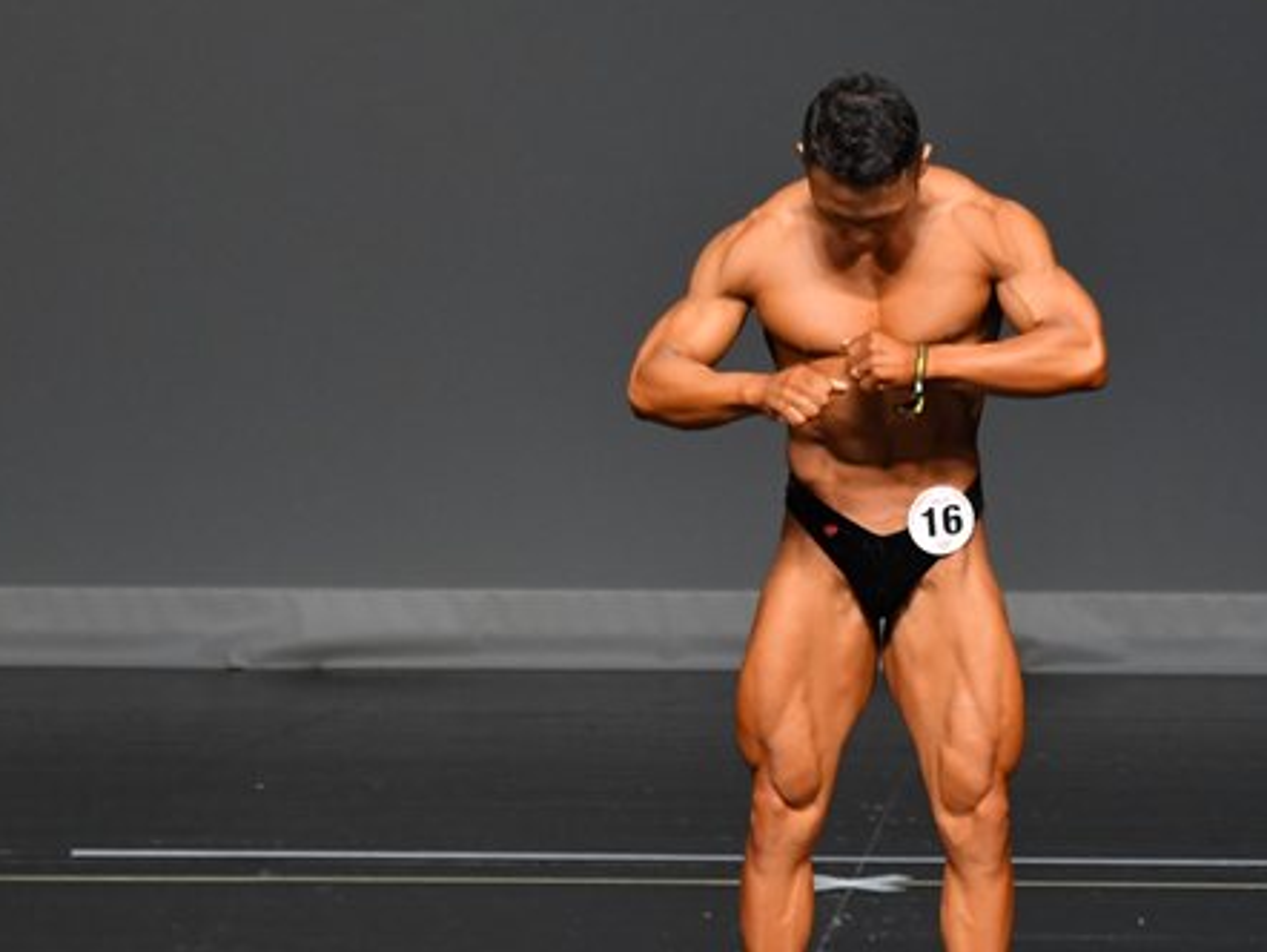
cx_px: 893
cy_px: 548
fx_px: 18494
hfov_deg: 3.9
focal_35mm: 505
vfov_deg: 2.9
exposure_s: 1/400
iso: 2500
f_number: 5.6
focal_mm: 200
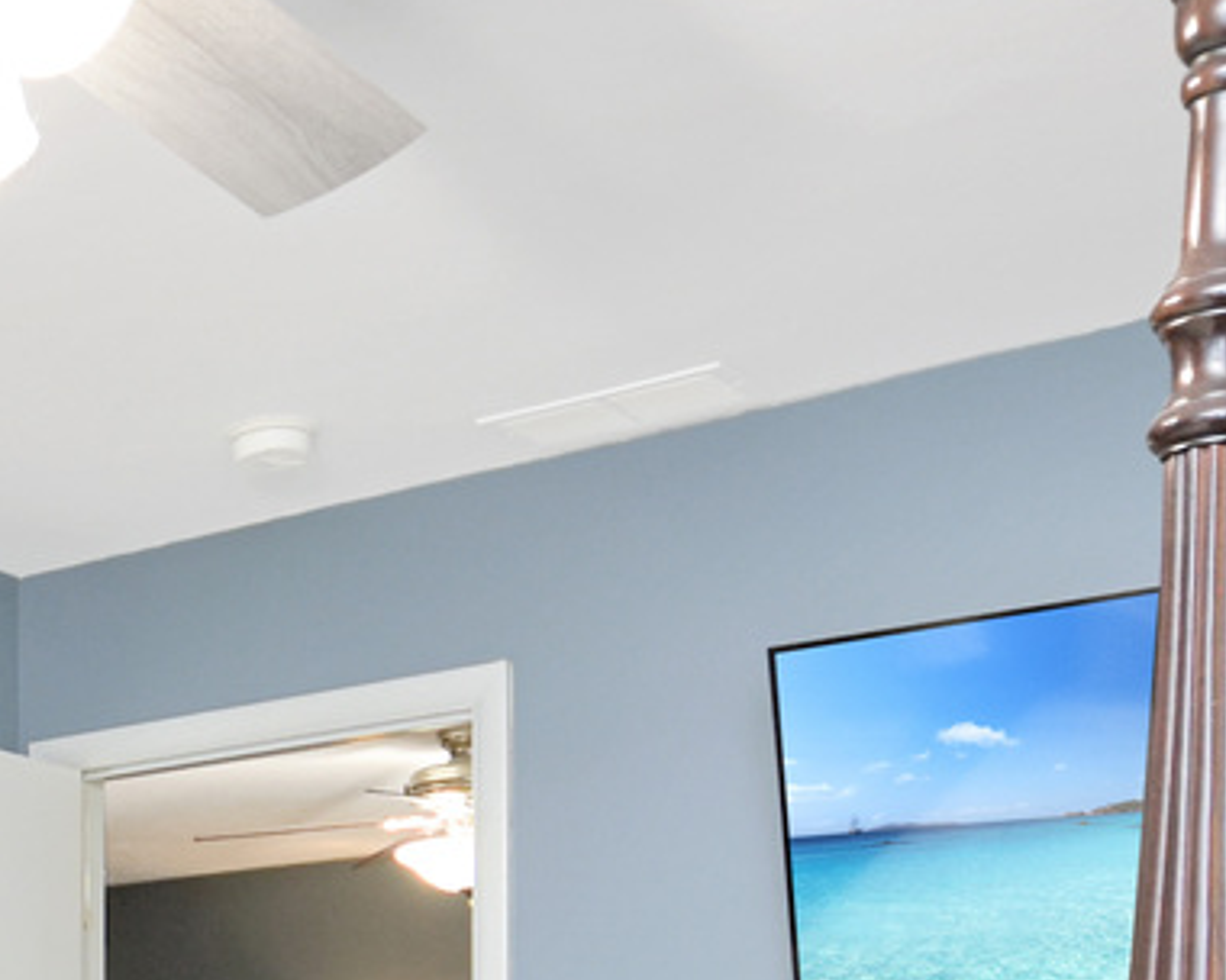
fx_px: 2177
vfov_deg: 22.9
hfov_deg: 28.0
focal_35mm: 60
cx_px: -203
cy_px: 1231
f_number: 4
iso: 320
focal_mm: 10
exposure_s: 1/60
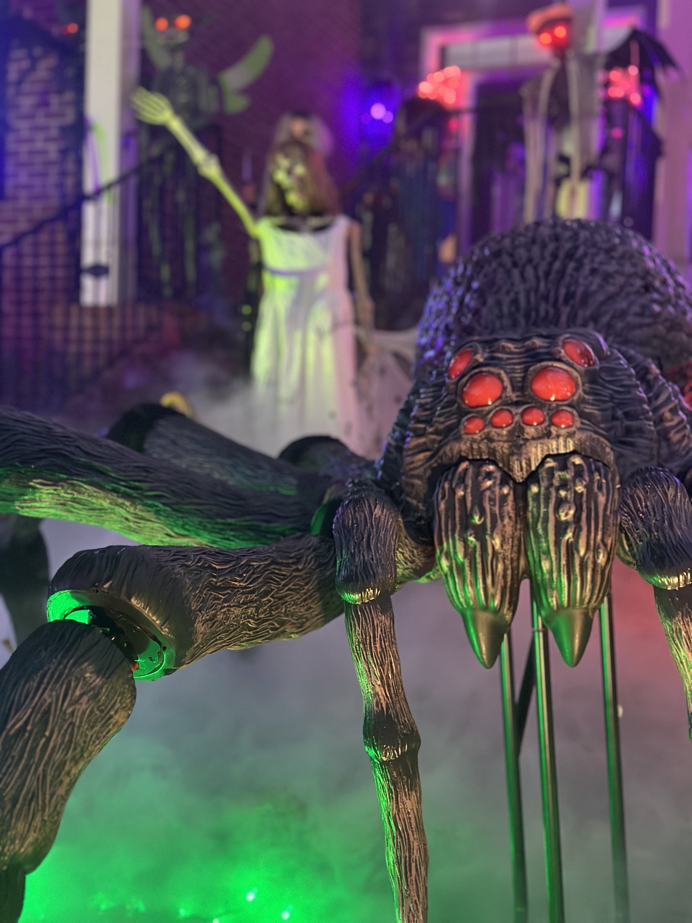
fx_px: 1279
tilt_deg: -0.9
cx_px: 346
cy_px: 462
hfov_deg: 30.3
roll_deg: -2.1
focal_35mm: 48
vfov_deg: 39.7
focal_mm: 6.86
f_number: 1.78
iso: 800
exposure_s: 1/30
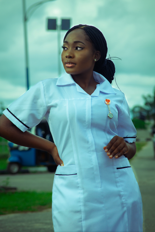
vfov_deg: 11.0
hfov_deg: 7.3
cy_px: 116
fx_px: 1211
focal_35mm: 188
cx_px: 78
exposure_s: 1/320
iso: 200
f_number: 9
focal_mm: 125
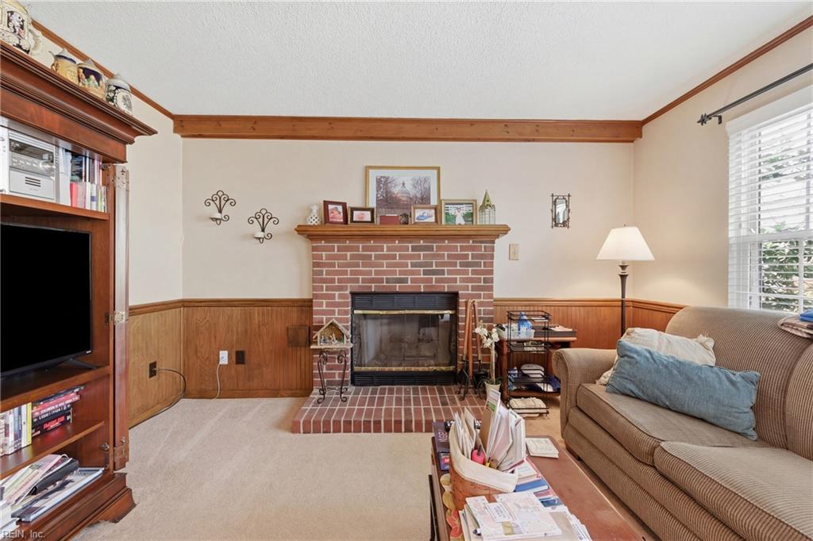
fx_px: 316
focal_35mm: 14
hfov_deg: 104.3
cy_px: 270
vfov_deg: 81.2
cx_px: 406
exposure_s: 1/20
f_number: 8
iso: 250
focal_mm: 14
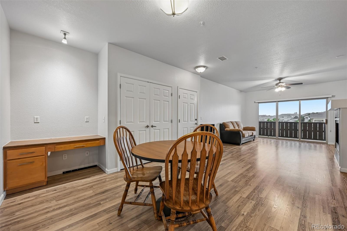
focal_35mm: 14
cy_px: 116
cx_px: 174
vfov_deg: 81.2
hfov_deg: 104.3
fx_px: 135
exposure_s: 1/5
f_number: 10
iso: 400
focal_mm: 14
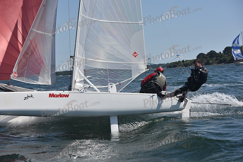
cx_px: 122
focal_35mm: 70
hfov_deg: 28.8
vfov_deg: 19.5
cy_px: 81
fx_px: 473
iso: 250
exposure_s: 1/1250
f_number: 6.3
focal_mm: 70
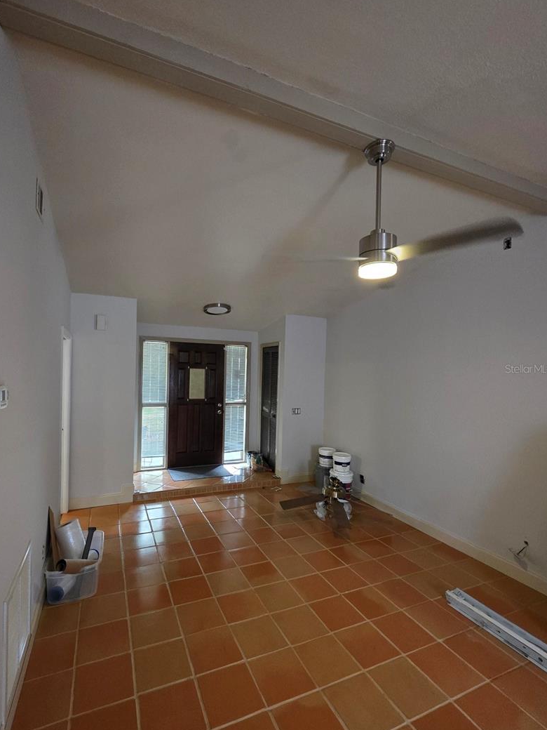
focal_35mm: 15
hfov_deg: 81.4
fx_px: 316
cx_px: 239
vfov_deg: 98.2
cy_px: 369
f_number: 1.9
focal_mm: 2.2
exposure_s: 1/60
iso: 800
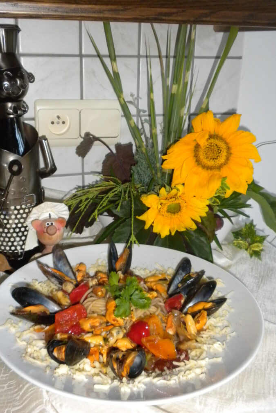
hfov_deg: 34.2
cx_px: 121
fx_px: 448
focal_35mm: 39
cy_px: 205
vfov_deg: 49.5
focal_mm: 6.6
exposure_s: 1/30
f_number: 3.5
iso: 400
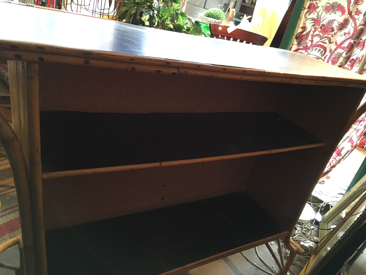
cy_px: 138
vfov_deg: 48.2
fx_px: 307
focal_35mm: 29
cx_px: 183
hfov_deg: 61.7
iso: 200
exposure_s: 1/33
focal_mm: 4.15
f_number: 2.2
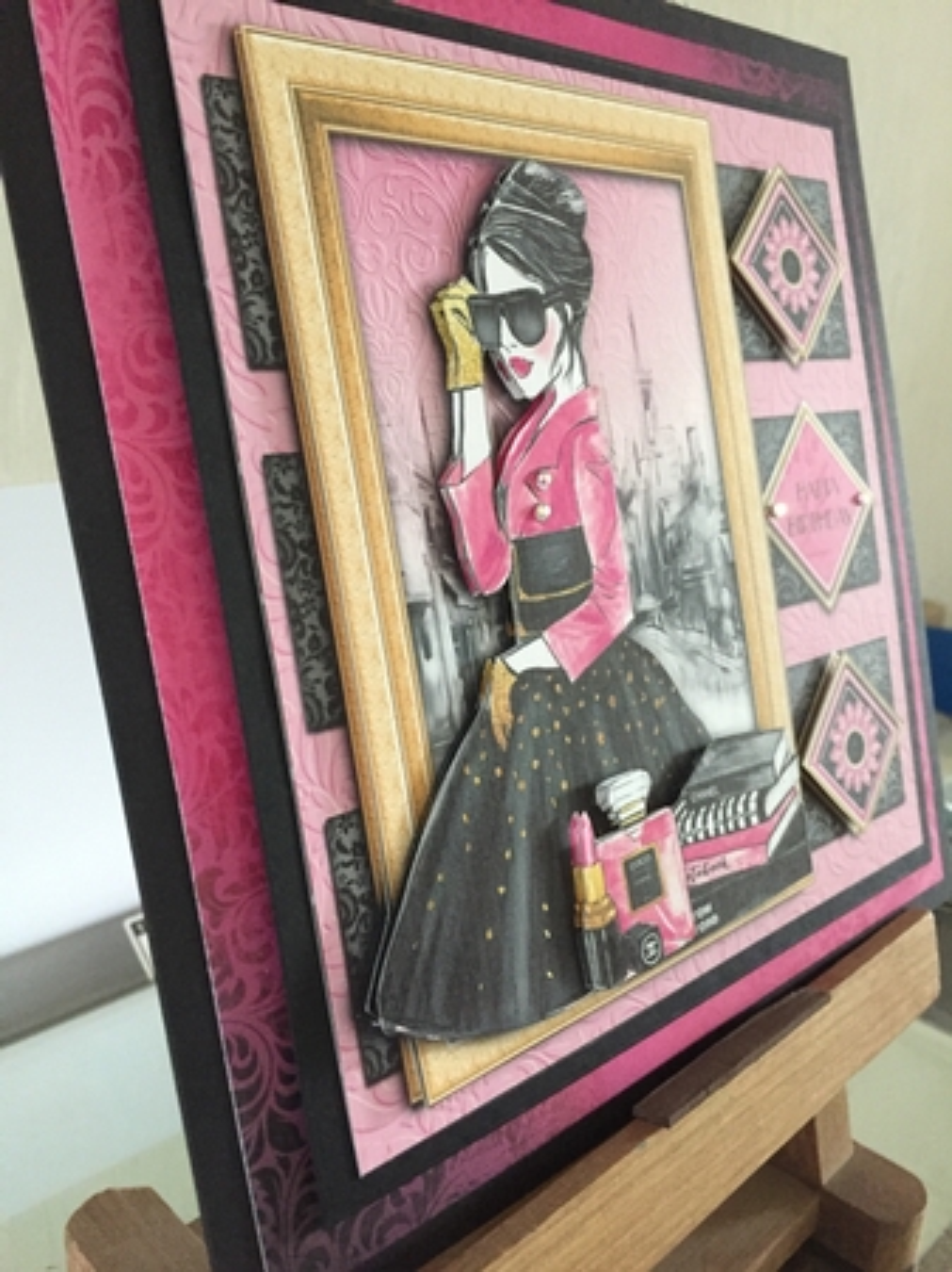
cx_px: 476
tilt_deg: -15.9
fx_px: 1064
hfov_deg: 48.2
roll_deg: -2.4
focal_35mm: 29
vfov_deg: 61.7
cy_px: 636
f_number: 2.2
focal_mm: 4.15
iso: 320
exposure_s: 1/17
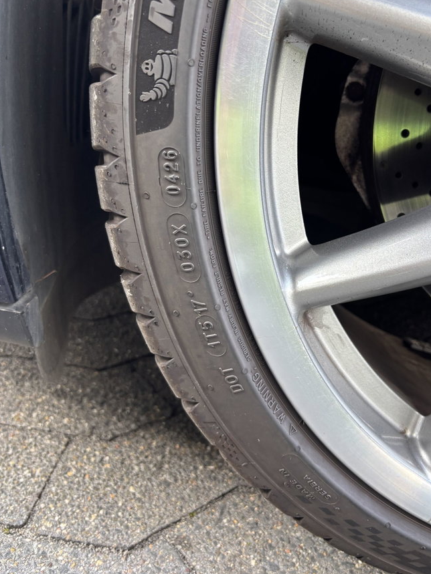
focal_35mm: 31
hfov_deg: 45.2
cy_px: 245
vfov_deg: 58.1
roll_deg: -8.0
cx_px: 255
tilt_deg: -17.9
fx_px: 515
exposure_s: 1/121
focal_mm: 5.96
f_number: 1.6
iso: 100
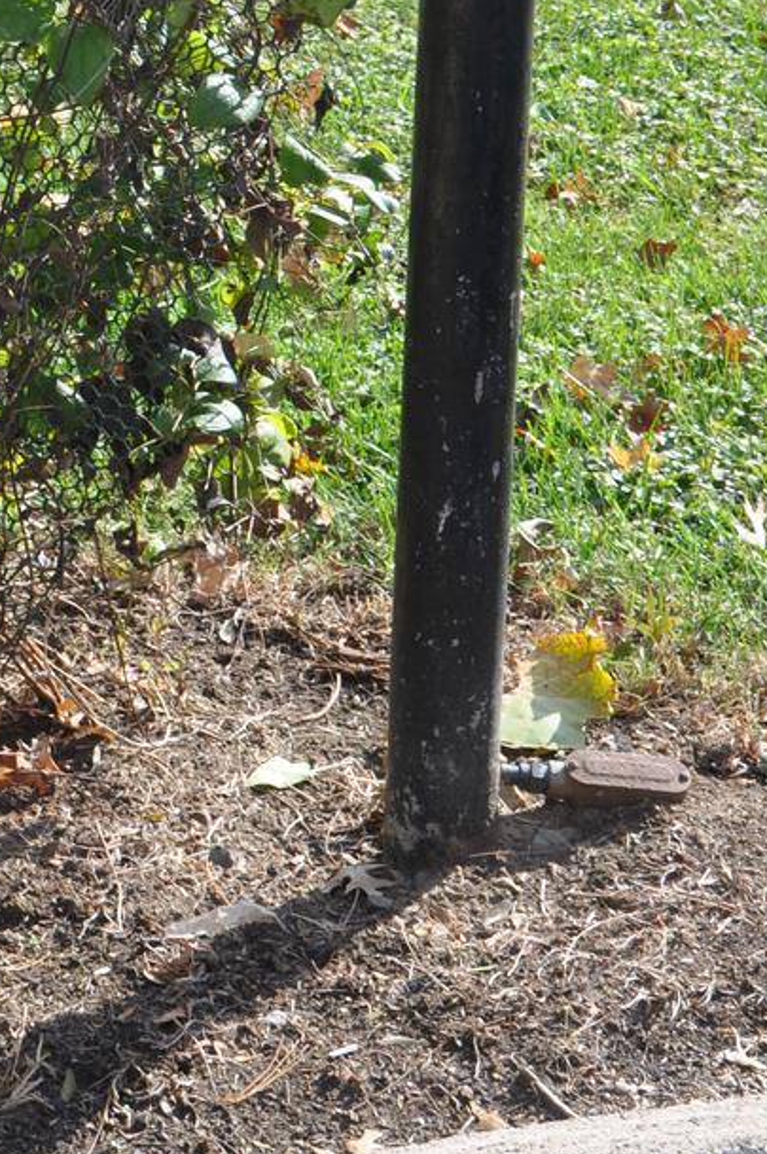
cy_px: -186
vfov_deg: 16.3
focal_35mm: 121
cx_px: -32
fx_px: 3873
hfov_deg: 11.2
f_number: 10
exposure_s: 1/100
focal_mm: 32
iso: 200
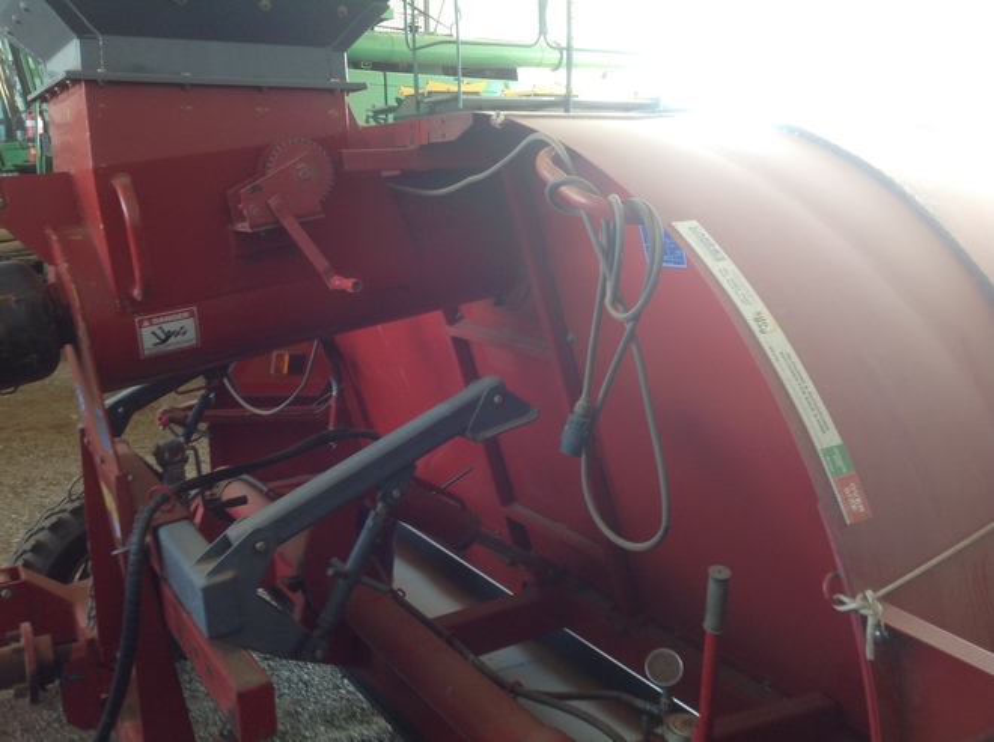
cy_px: 371
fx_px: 1004
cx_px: 497
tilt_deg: -10.7
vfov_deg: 40.6
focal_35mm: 35
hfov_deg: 52.7
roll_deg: +0.1
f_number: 2.4
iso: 64
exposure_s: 1/30
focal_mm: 4.28
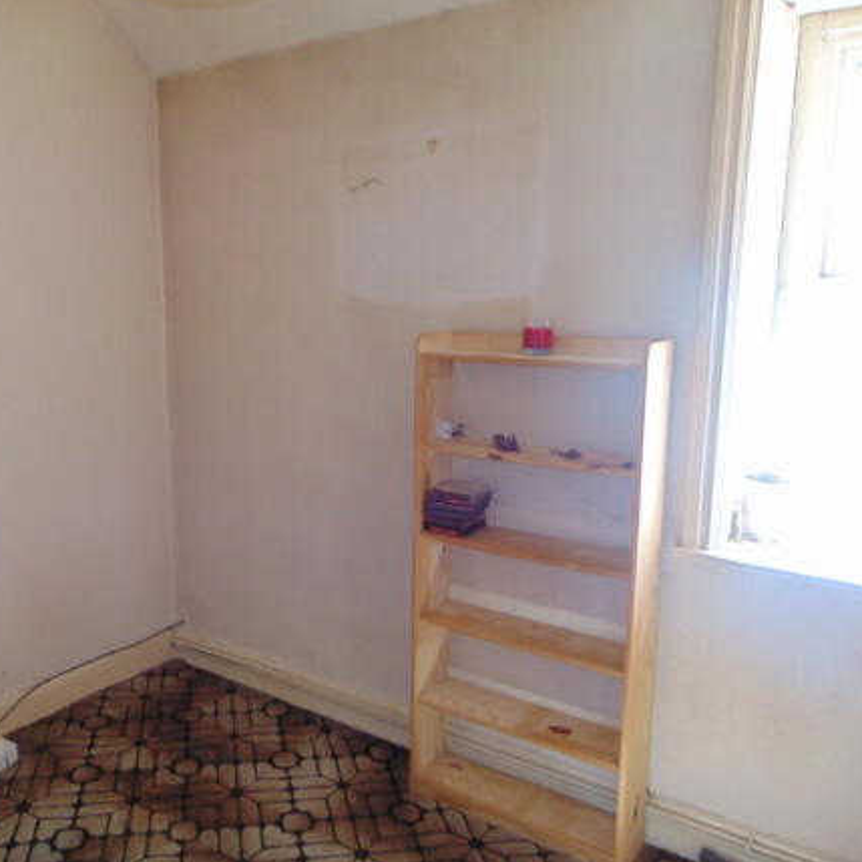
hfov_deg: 53.1
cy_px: 435
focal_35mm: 30
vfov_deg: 54.0
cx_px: 298
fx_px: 845
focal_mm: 4.5
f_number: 3
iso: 160
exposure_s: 1/30
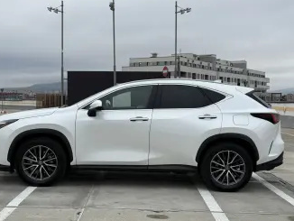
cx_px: 134
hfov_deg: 36.1
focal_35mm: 53
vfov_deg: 27.6
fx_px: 450
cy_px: 111
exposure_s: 1/895
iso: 100
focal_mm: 6.76
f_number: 1.78
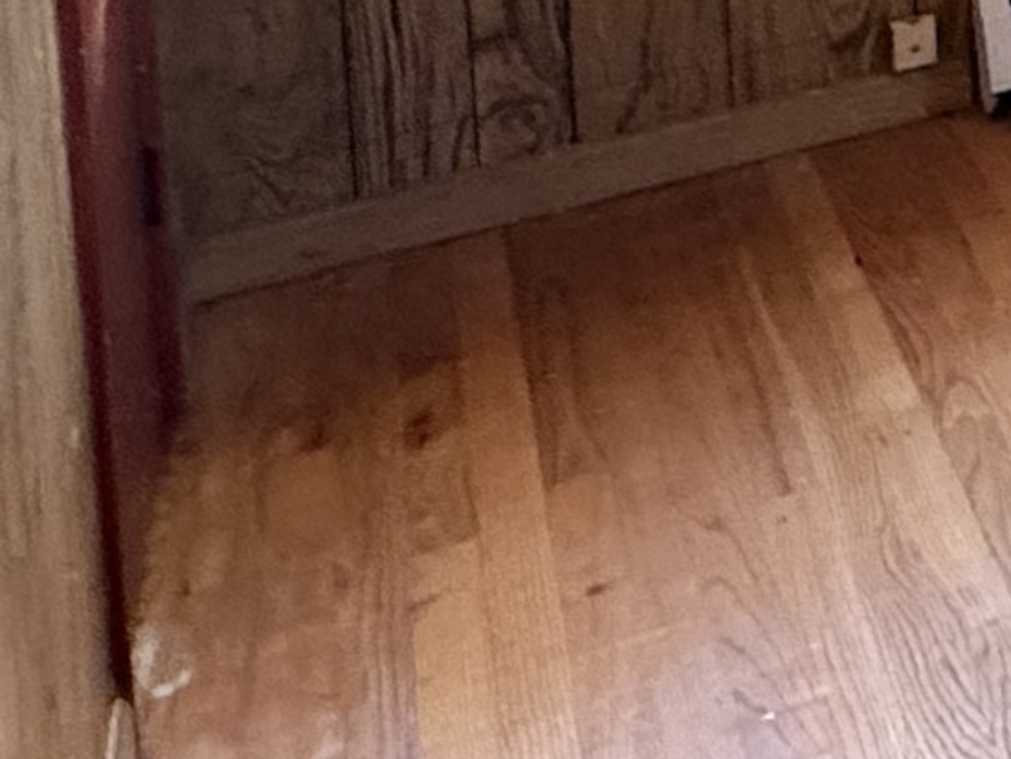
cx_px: 2187
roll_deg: +0.2
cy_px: -706
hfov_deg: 16.5
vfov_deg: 15.5
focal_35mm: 78
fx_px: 2280
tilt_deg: -4.3
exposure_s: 1/60
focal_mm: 2.22
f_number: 2.2
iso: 500
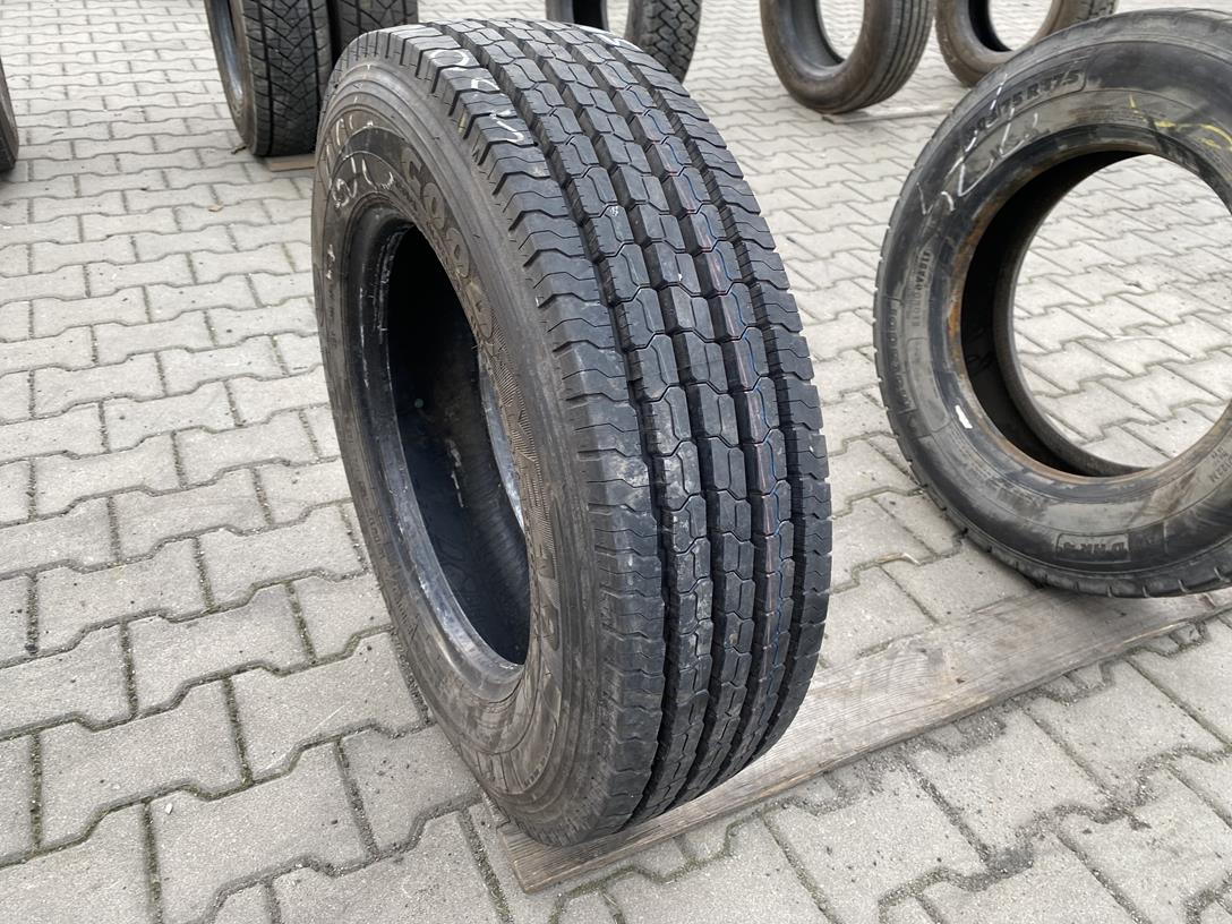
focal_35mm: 26
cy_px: 462
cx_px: 616
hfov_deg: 67.3
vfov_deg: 53.1
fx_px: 925
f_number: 1.8
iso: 40
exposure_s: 1/122
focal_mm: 4.25
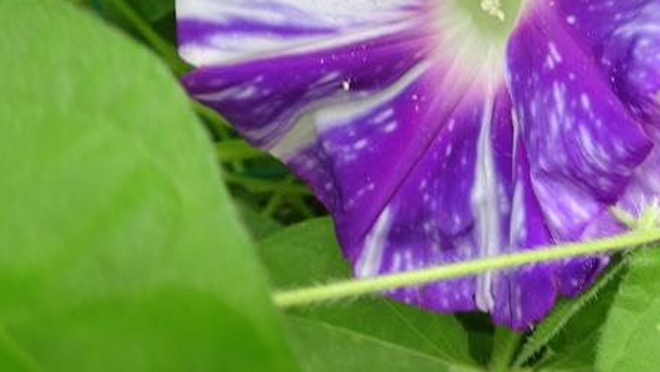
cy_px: 88
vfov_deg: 28.5
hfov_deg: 48.6
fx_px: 718
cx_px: 440
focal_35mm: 41
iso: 80
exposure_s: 1/30
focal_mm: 4.1
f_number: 3.5
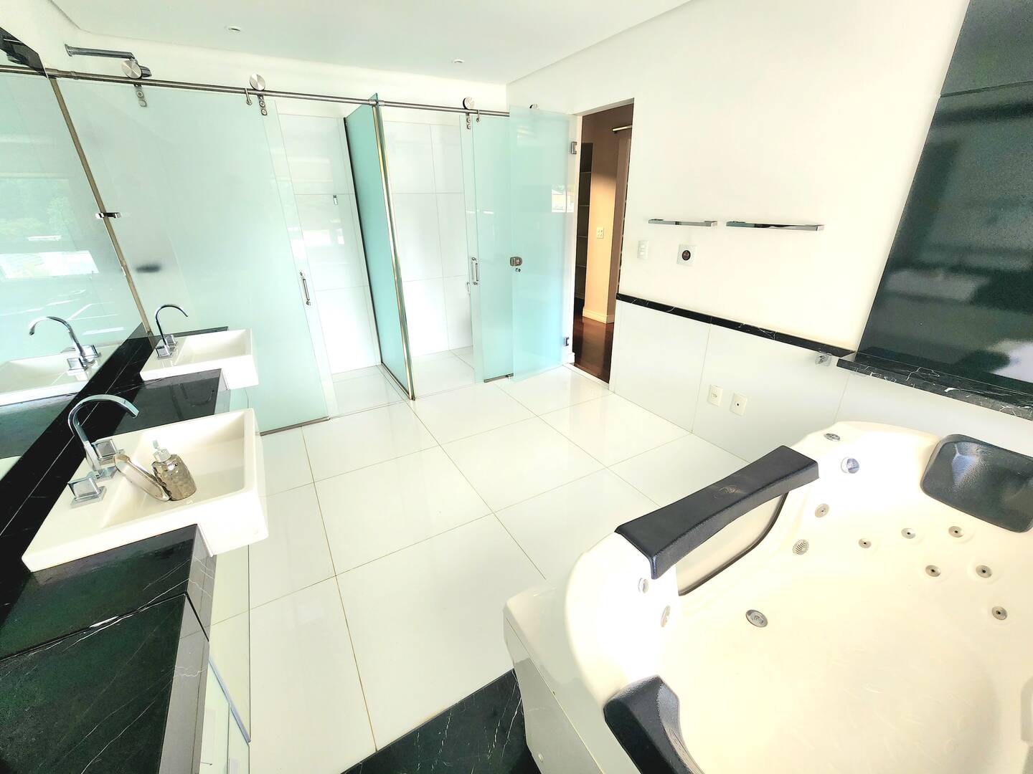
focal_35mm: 13
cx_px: 516
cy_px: 387
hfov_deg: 106.2
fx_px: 388
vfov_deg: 89.9
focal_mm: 2.2
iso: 80
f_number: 2.2
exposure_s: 1/120
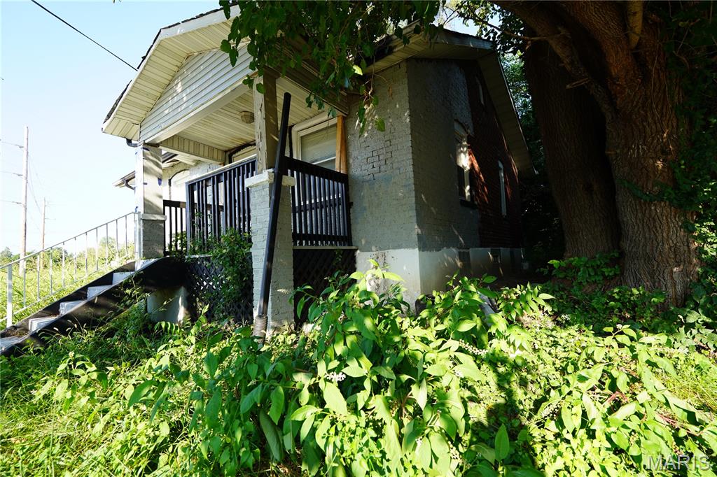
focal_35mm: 16
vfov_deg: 73.7
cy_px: 238
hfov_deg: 96.8
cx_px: 358
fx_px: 319
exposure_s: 1/100
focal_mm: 16
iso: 100
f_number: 5
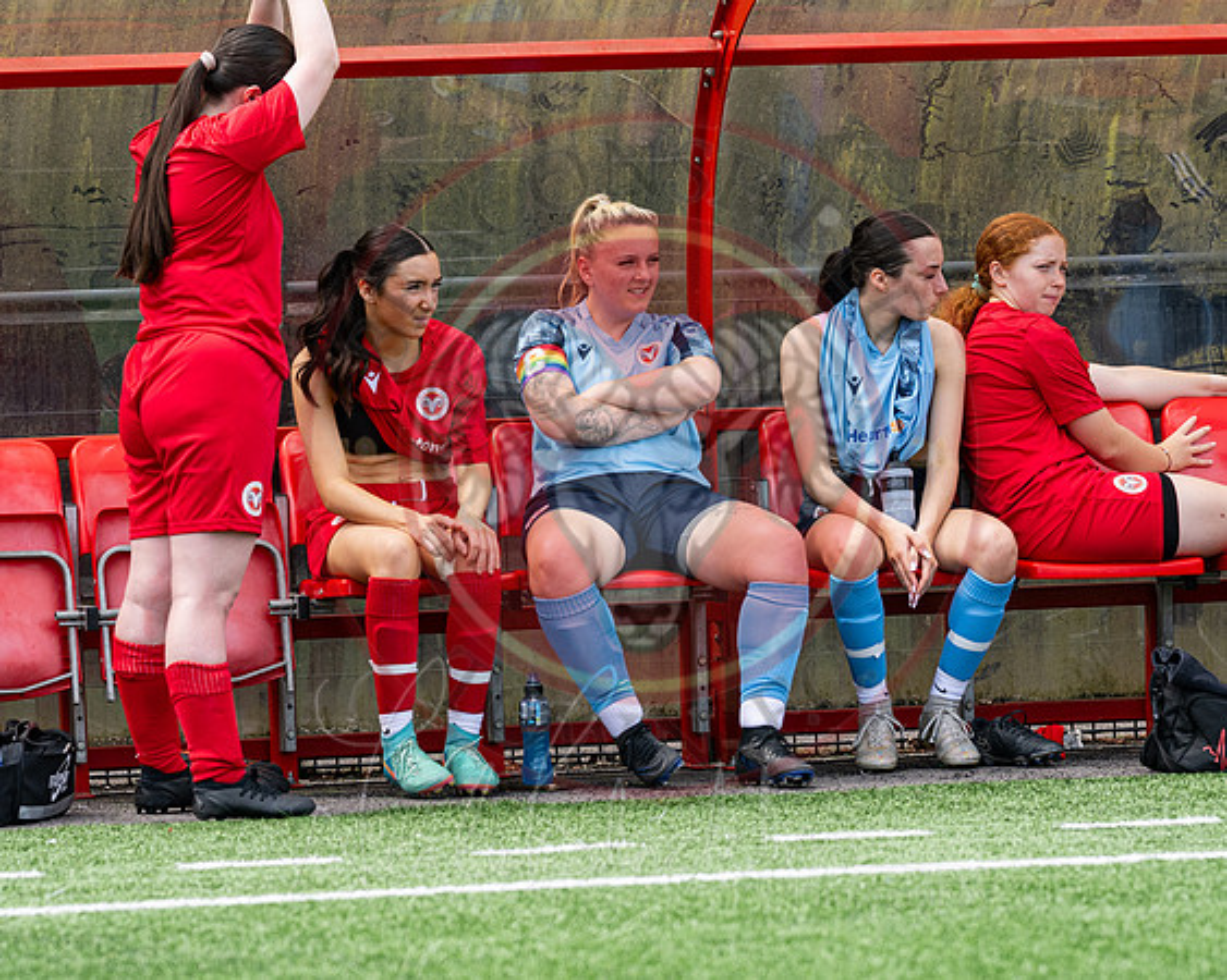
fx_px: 9423
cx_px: 536
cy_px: 559
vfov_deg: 6.0
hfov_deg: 7.4
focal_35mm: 260
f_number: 3.2
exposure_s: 1/2000
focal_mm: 135
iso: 200
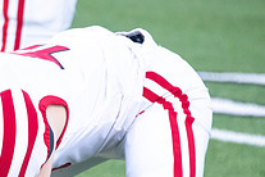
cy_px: 197
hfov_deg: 2.9
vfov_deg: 2.0
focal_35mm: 699
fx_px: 5145
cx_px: 33
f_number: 5.6
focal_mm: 250
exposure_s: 1/800
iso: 4000
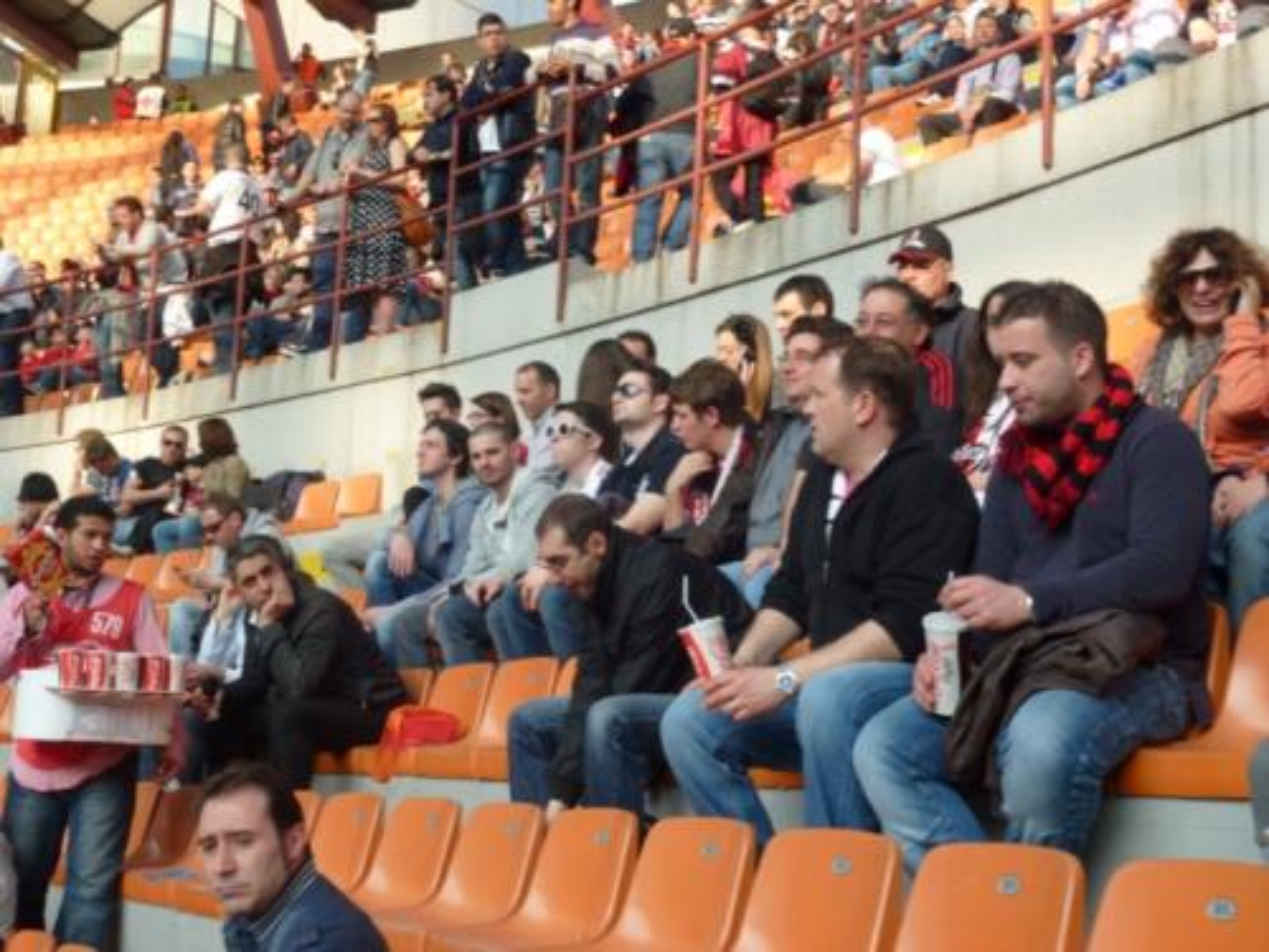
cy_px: 476
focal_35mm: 49
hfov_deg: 38.9
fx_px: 1796
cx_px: 634
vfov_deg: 29.7
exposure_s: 1/100
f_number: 4.1
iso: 100
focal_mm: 8.7
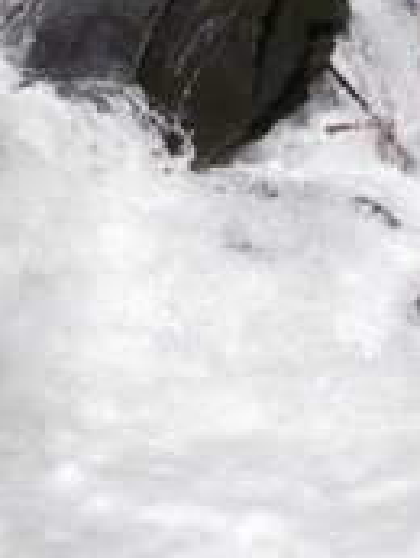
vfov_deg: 21.1
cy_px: -61
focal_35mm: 88
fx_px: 1422
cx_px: 65
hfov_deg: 16.6
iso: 64
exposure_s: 1/200
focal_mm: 6.3
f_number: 6.6
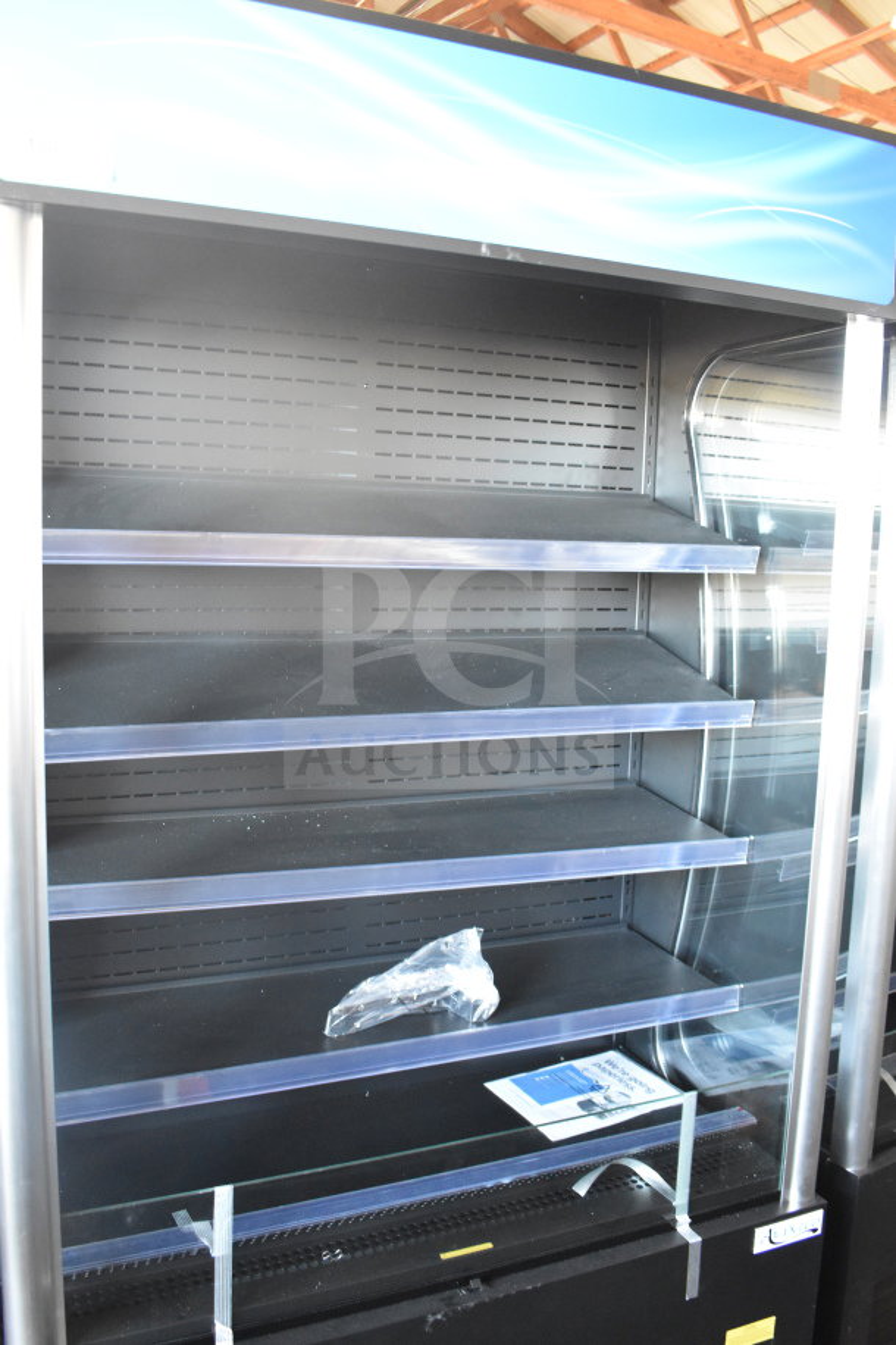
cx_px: 448
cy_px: 672
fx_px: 1120
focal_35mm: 30
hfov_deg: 43.6
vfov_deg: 61.9
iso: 4000
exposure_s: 1/30
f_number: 3.5
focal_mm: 20
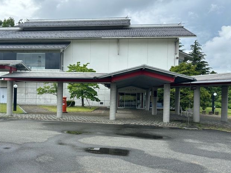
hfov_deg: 53.4
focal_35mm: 34
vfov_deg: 41.7
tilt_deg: +0.6
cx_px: 87
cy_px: 95
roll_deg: -1.2
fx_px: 227
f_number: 1.6
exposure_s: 1/1642
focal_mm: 5.96
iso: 50
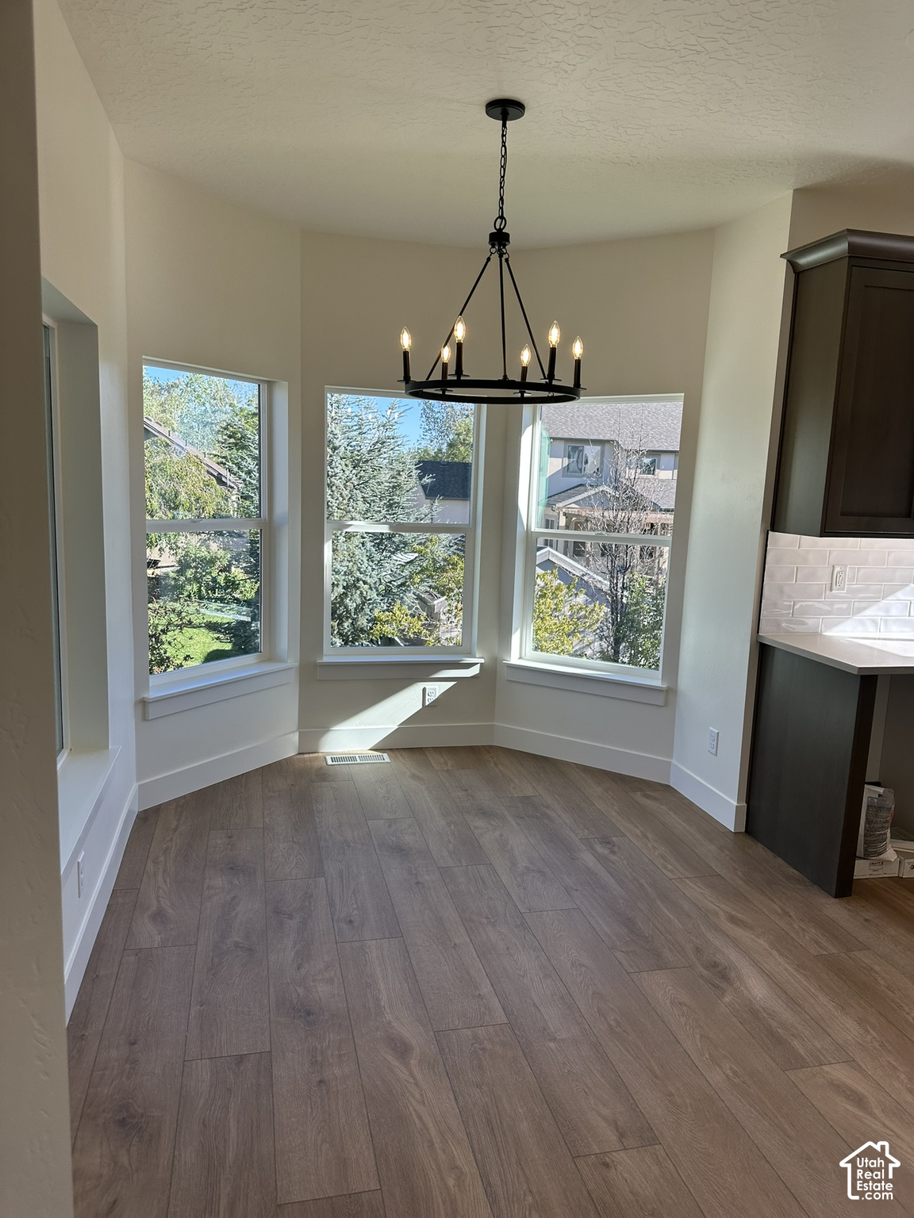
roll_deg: -1.7
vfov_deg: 71.6
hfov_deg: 56.8
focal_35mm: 24
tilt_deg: -8.0
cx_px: 457
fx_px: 845
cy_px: 609
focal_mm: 6.86
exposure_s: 1/541
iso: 80
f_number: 1.78
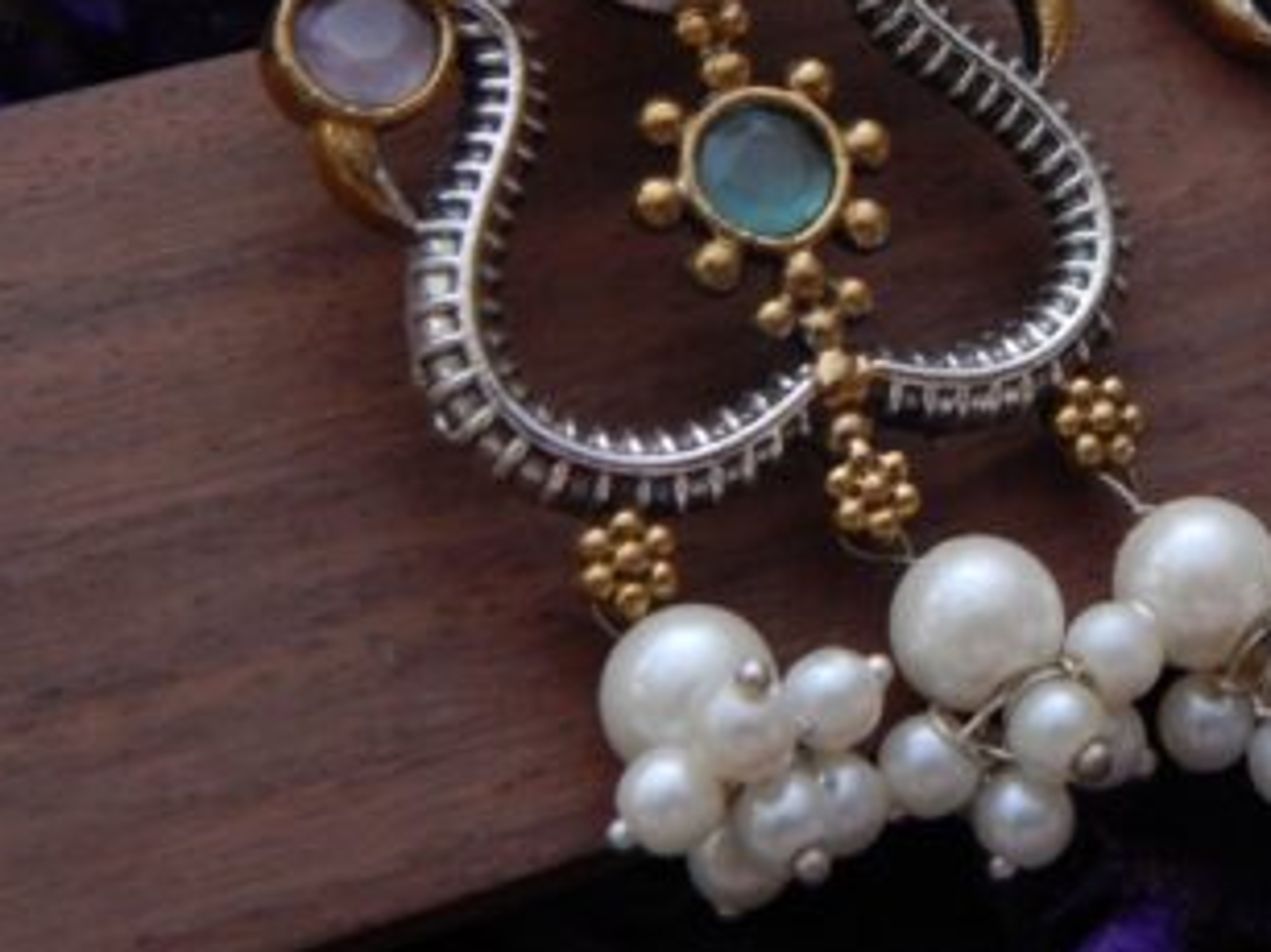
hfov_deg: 22.9
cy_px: 124
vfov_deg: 17.3
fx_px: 3083
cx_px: 1072
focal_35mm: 84
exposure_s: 1/15
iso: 400
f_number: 3.6
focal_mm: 7.7
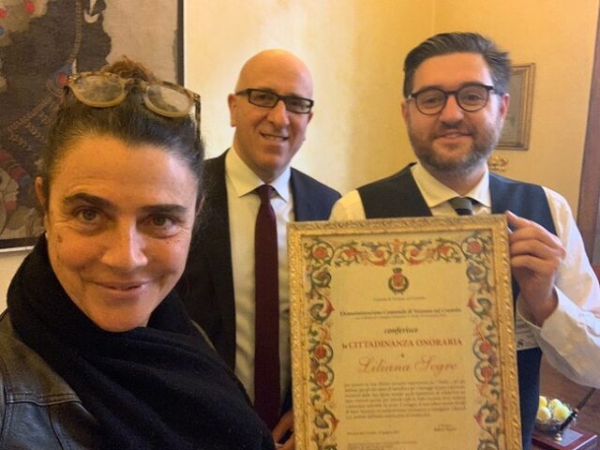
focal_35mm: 32
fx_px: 555
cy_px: 225
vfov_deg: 44.2
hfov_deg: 56.8
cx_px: 300
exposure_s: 1/25
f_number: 2.2
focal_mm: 2.87
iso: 500
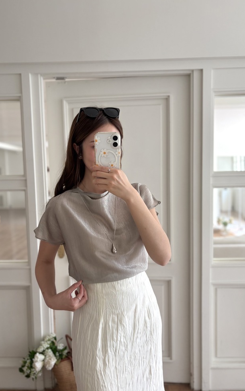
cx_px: 120
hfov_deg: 44.5
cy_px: 198
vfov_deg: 66.5
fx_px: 299
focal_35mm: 28
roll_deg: +0.2
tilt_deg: -15.6
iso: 125
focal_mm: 5.96
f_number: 1.6
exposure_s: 1/60
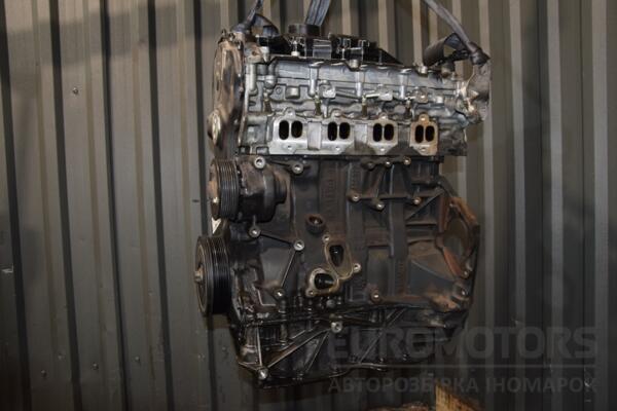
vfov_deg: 41.7
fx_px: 540
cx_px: 308
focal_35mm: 32
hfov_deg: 59.5
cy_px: 206
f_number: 5
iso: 800
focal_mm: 21
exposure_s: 1/60
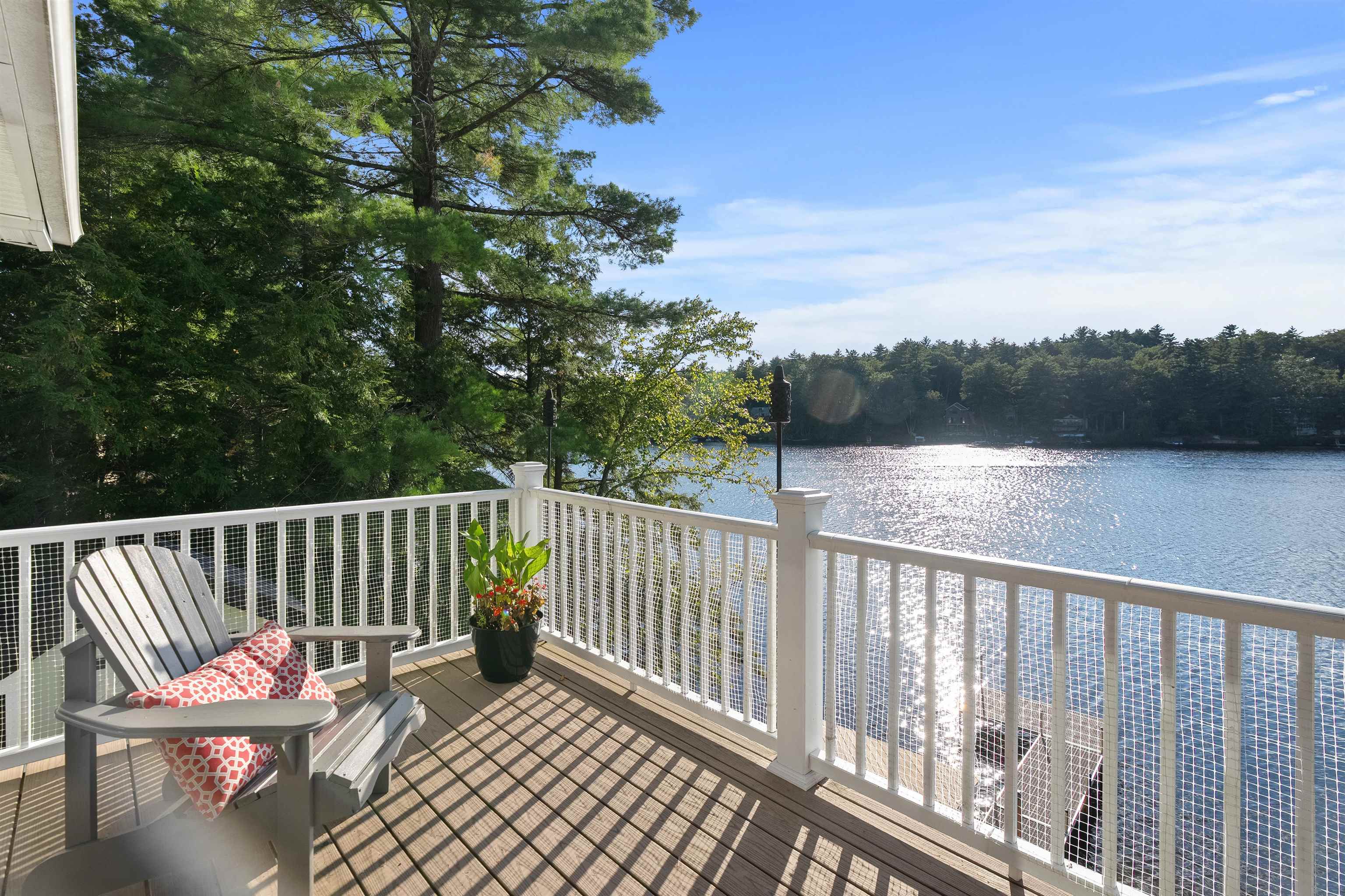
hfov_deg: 96.7
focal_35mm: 16
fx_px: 598
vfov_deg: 73.7
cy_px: 448
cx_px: 672
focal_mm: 16
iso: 320
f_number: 8
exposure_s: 1/125
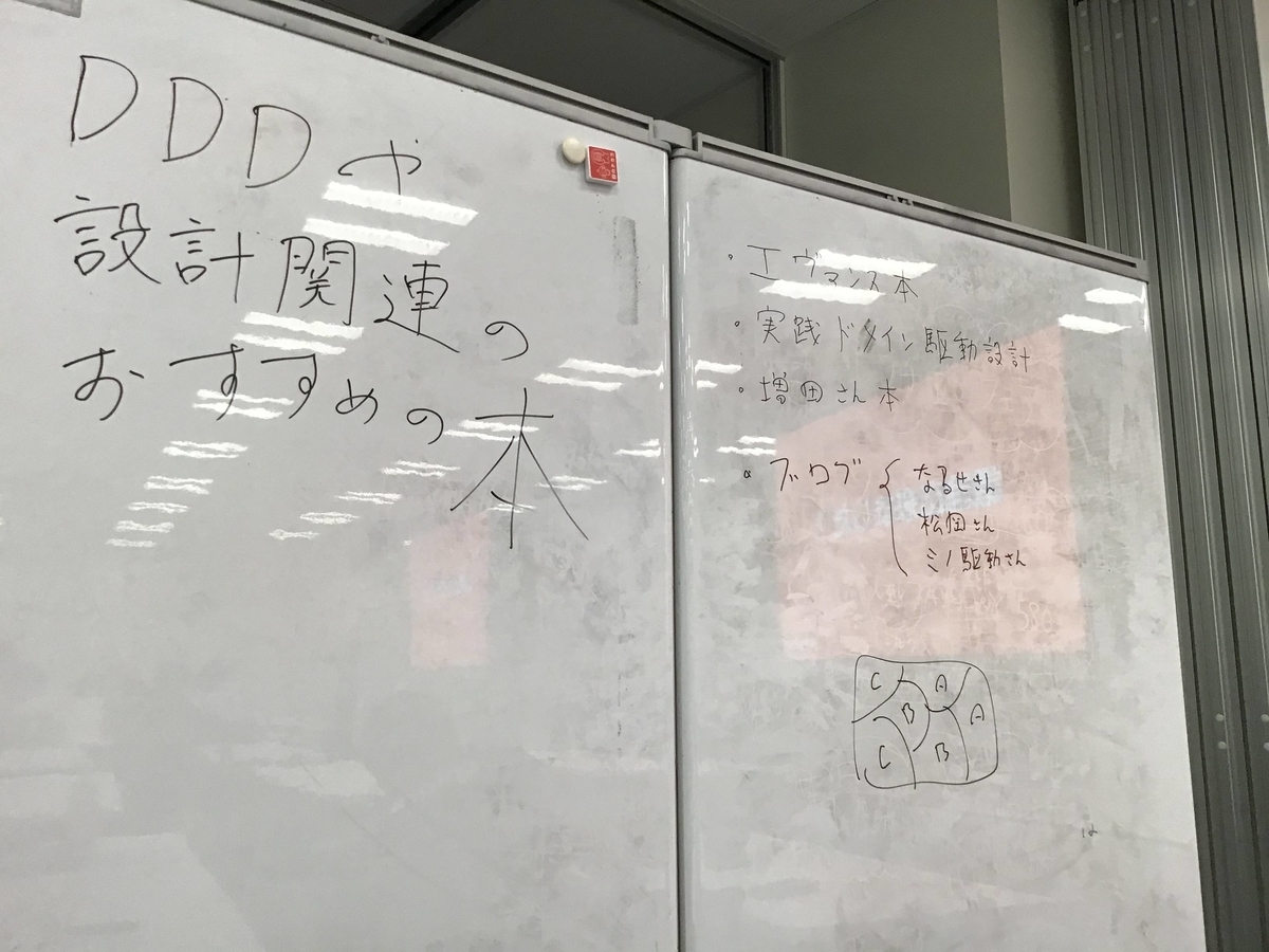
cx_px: 634
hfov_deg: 58.4
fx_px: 1136
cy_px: 476
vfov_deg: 45.4
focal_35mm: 31
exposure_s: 1/30
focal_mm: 3.3
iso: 40
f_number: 2.4
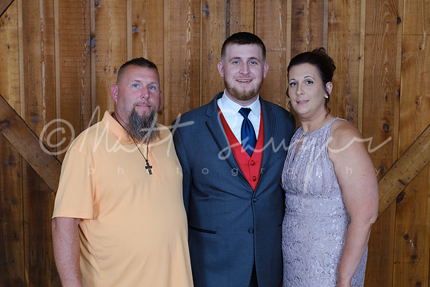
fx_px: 655
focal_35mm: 55
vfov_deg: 24.7
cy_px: 155
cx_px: 194
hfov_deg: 36.3
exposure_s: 1/60
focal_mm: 33.2
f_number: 4.5
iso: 1600
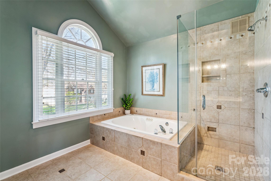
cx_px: 136
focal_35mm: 16
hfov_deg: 96.0
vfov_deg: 73.1
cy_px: 90
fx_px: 122
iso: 100
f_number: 10
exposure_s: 1/2
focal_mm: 16.2
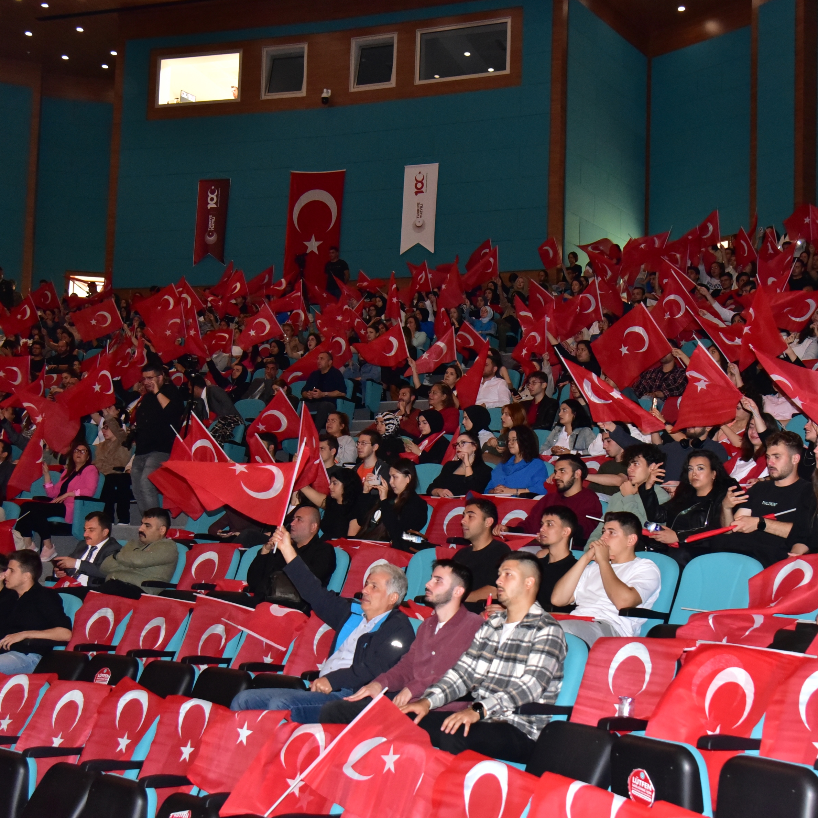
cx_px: 438
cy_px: 410
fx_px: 1310
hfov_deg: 34.7
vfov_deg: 34.7
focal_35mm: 49
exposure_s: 1/60
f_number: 4.5
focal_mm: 38
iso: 4000
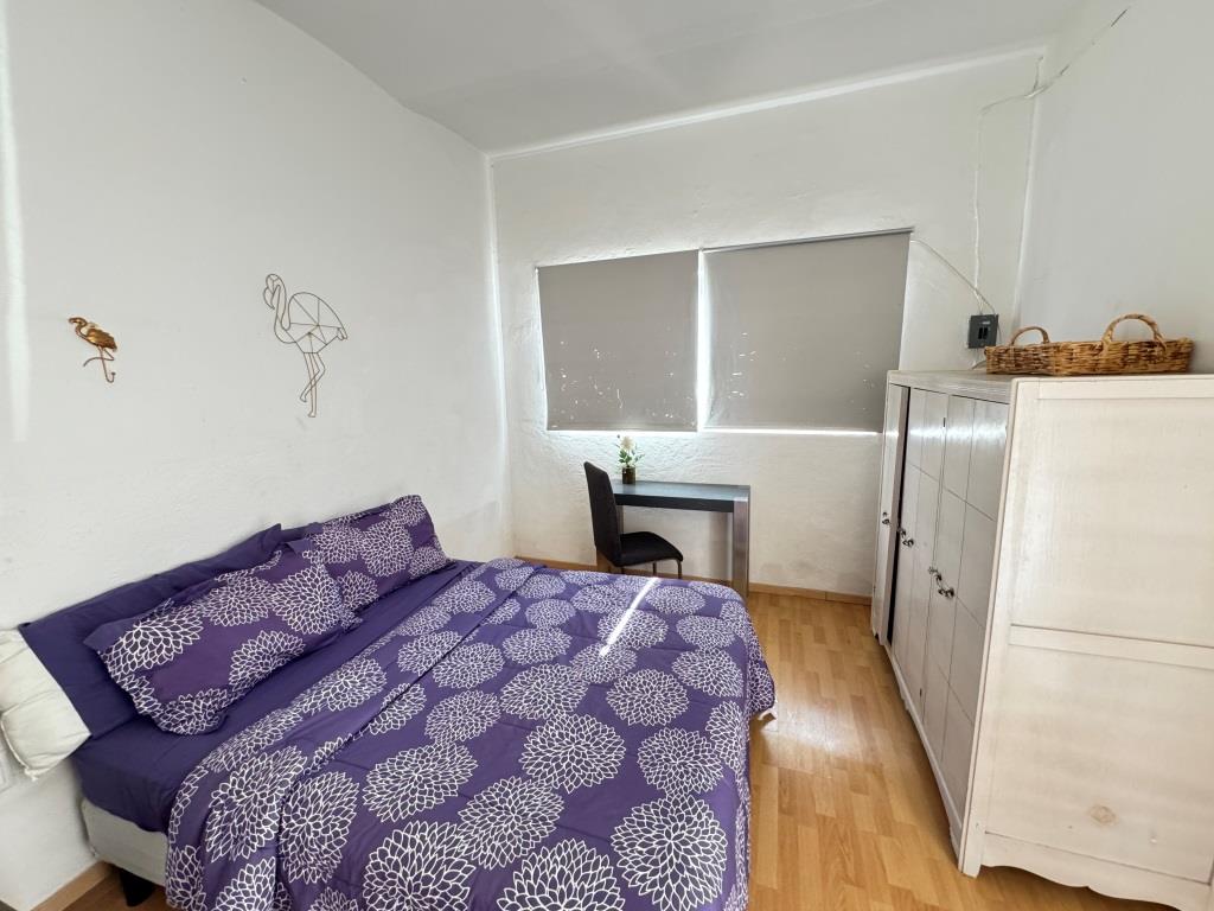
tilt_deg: -10.1
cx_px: 607
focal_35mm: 14
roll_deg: +1.5
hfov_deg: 102.1
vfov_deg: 85.7
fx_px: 491
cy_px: 456
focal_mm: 2.22
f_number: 2.2
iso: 400
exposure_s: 1/60
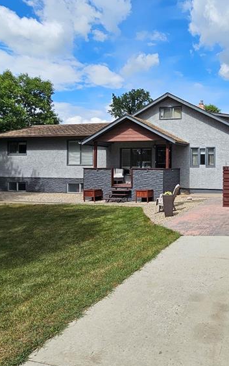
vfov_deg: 72.3
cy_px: 165
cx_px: 199
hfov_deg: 45.4
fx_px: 249
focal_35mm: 25
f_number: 2.2
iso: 50
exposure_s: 1/3333
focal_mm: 2.2
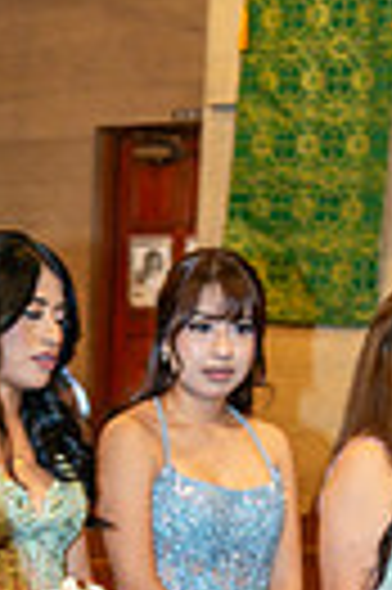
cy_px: 860
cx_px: -135
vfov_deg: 12.7
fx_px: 2538
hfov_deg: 8.7
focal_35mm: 155
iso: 800
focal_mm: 45
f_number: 3.2
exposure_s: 1/125
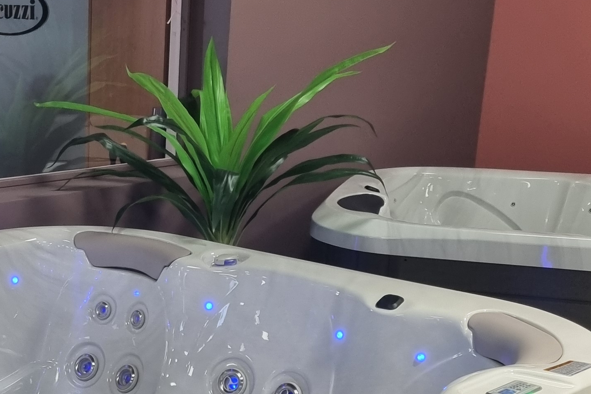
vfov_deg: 17.7
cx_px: 44
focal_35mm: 76
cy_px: 344
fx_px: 1247
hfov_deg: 25.7
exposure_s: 1/100
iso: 160
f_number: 1.8
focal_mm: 5.4
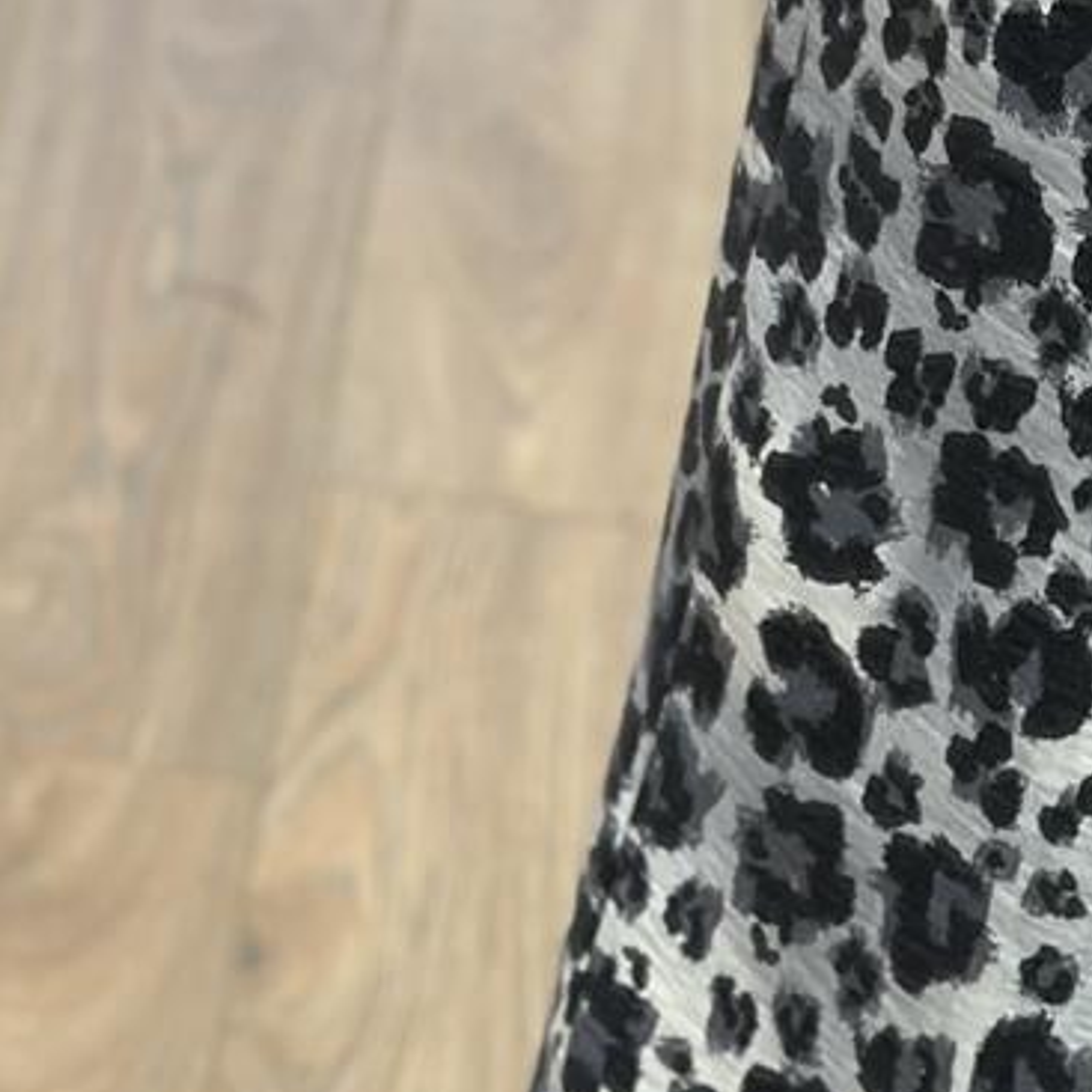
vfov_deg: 9.4
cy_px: 327
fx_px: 6603
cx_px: 1616
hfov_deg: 9.2
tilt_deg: -52.1
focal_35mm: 185
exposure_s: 1/100
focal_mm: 6.86
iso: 80
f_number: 1.78
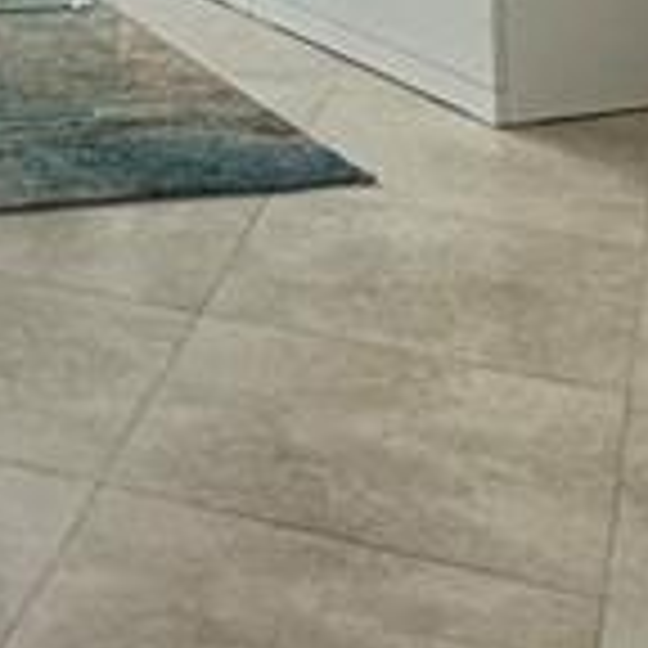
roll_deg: +1.1
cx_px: -472
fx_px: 2181
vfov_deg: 13.9
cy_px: -702
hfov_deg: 15.0
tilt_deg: +3.0
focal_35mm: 103
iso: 40
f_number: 2.2
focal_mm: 2.22
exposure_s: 1/104
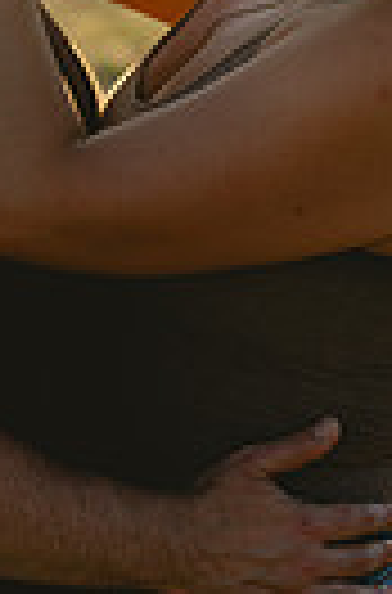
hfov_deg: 8.0
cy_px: 86
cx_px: 110
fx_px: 2815
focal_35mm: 171
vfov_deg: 12.0
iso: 80
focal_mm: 50
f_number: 2.8
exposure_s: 1/1000
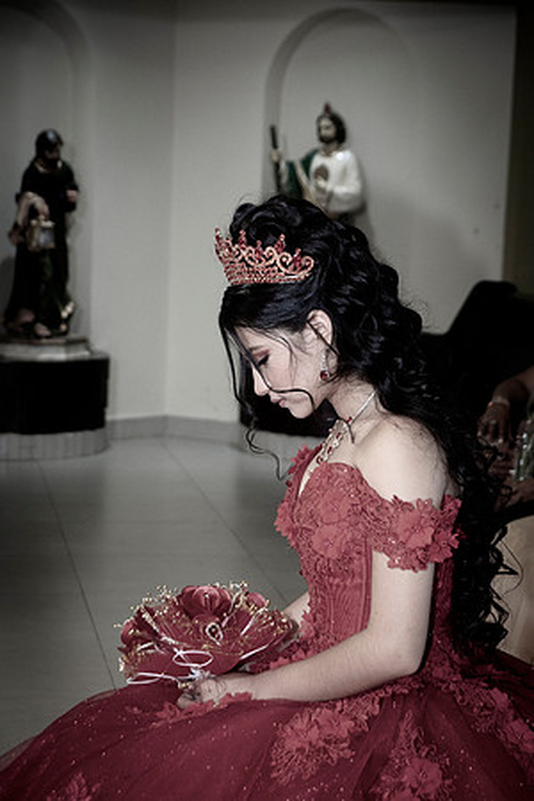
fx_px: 2002
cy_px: 400
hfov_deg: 15.2
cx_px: 267
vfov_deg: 22.6
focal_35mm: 90
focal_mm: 60
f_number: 5.6
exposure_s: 1/160
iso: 1000
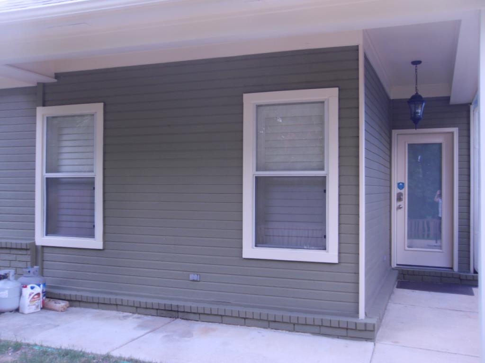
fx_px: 490
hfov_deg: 52.6
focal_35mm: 35
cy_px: 182
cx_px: 242
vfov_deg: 40.7
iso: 80
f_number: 3.5
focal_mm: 6.3
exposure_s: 1/45
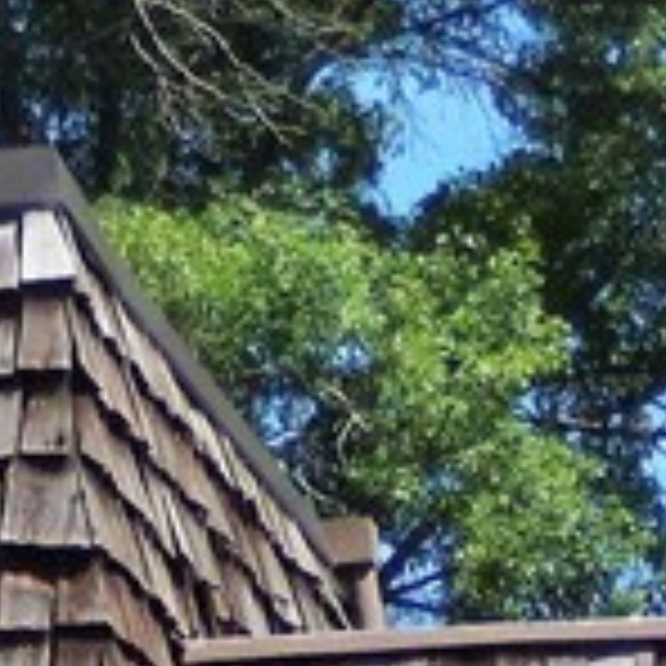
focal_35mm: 220
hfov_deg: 7.8
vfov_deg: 7.4
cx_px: -270
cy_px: 1660
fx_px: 4789
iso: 80
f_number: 3.6
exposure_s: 1/640
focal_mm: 6.4
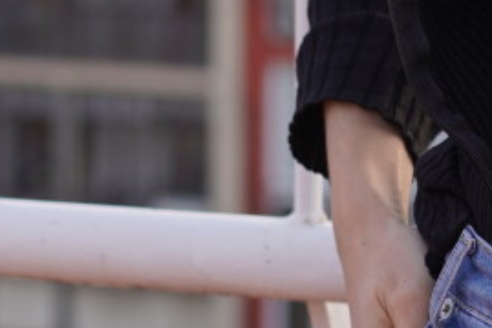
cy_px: -519
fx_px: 4193
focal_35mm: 307
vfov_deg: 4.4
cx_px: 651
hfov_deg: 6.7
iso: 160
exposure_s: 1/160
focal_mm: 55
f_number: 4
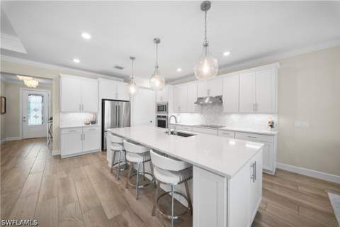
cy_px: 114
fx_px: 113
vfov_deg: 90.0
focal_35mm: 12
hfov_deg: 112.6
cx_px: 170
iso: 2000
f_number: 11
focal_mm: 12
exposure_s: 1/20
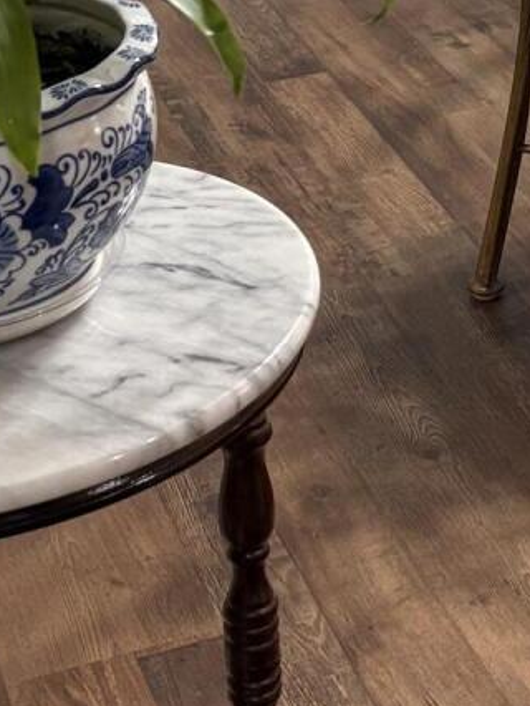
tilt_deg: -13.1
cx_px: 800
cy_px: -280
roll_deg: -0.7
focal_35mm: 122
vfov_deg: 15.2
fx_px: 2488
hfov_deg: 11.6
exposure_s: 1/60
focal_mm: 5.96
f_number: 1.6
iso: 160
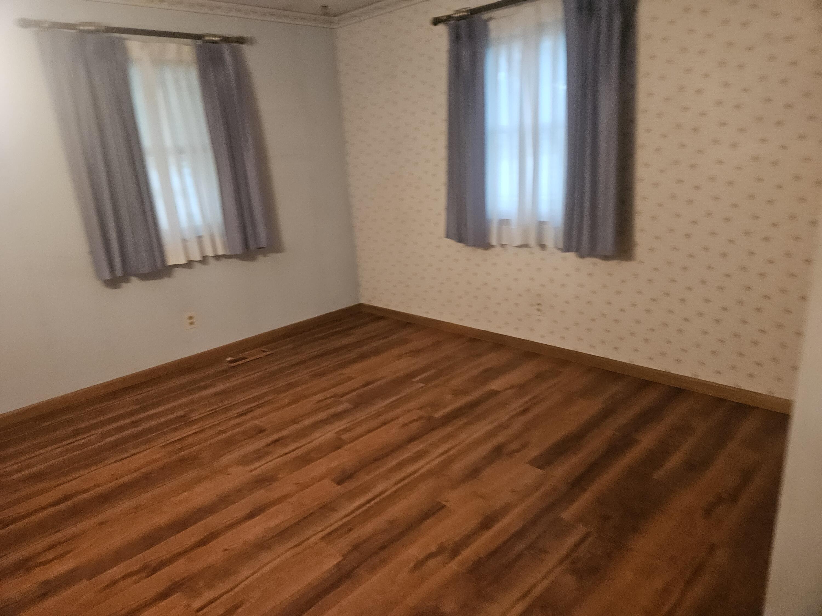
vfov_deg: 58.9
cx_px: 411
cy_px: 308
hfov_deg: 73.9
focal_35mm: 23
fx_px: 546
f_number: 1.8
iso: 640
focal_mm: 5.4
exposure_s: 1/40
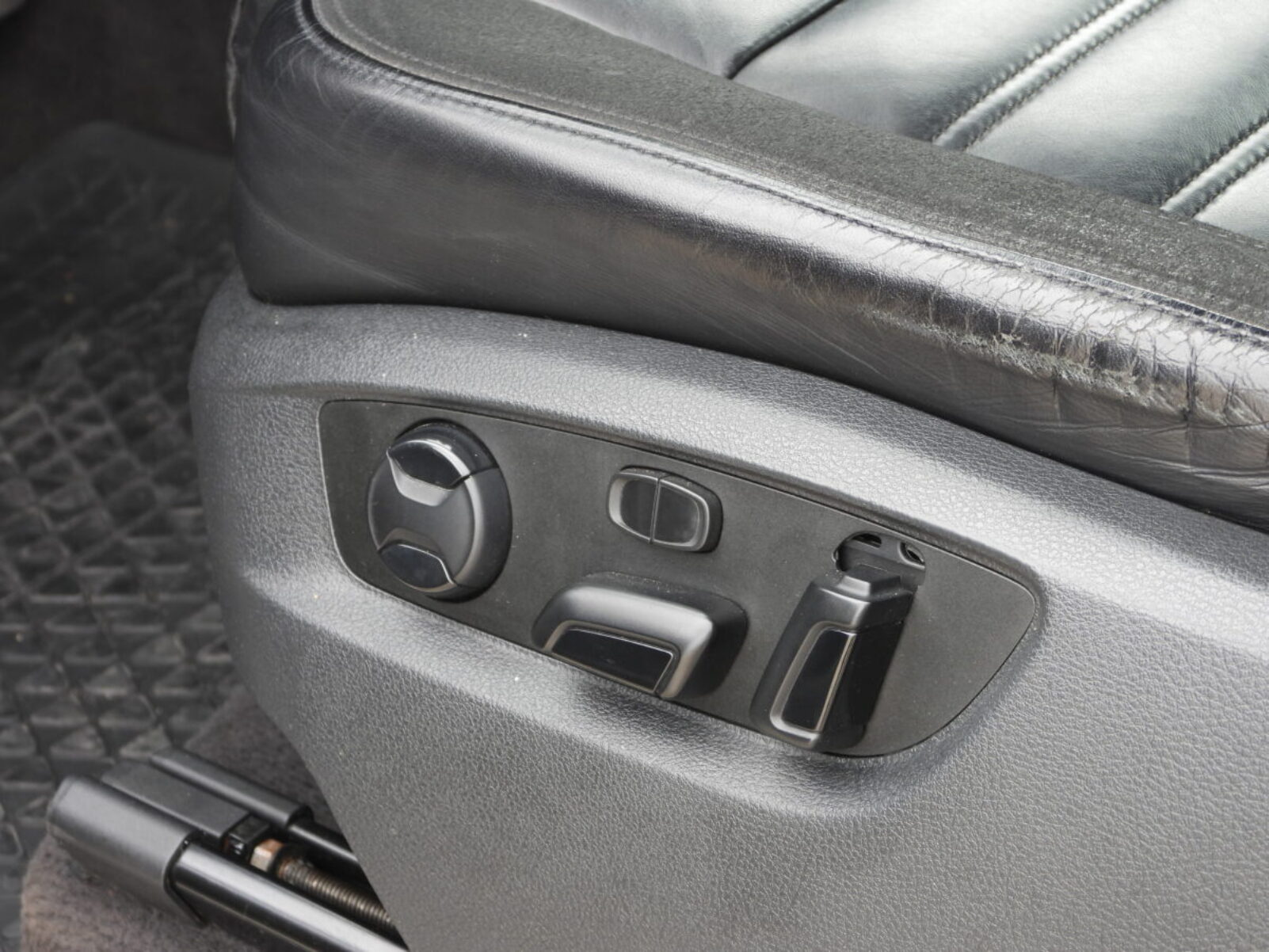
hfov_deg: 18.7
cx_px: 634
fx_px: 3850
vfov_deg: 14.1
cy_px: 476
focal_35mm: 105
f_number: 4
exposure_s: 1/60
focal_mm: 18.9
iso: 100
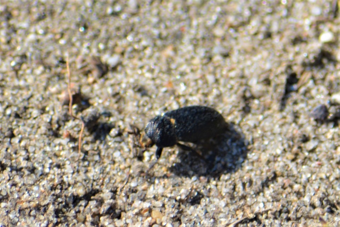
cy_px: 114
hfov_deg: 4.6
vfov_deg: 3.1
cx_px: 170
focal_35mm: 450
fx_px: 4250
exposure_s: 1/160
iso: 100
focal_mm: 300
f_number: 8
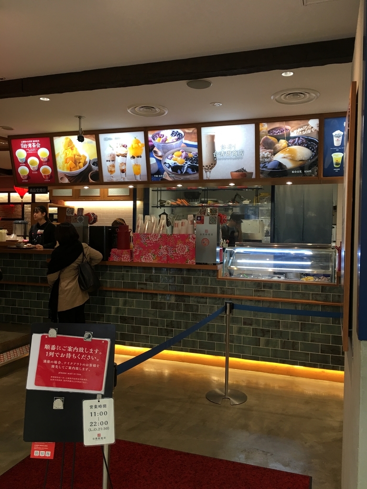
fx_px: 410
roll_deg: -2.0
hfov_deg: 48.2
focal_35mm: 29
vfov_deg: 61.7
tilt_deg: +0.2
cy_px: 244
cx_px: 184
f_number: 2.2
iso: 32
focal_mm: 4.15
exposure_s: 1/30
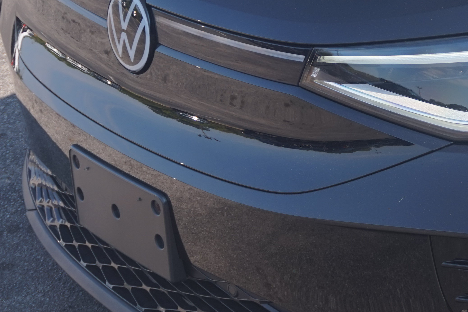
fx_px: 1382
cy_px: 124
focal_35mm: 106
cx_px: 503
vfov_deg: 12.9
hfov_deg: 18.6
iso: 100
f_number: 5
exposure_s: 1/100
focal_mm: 27
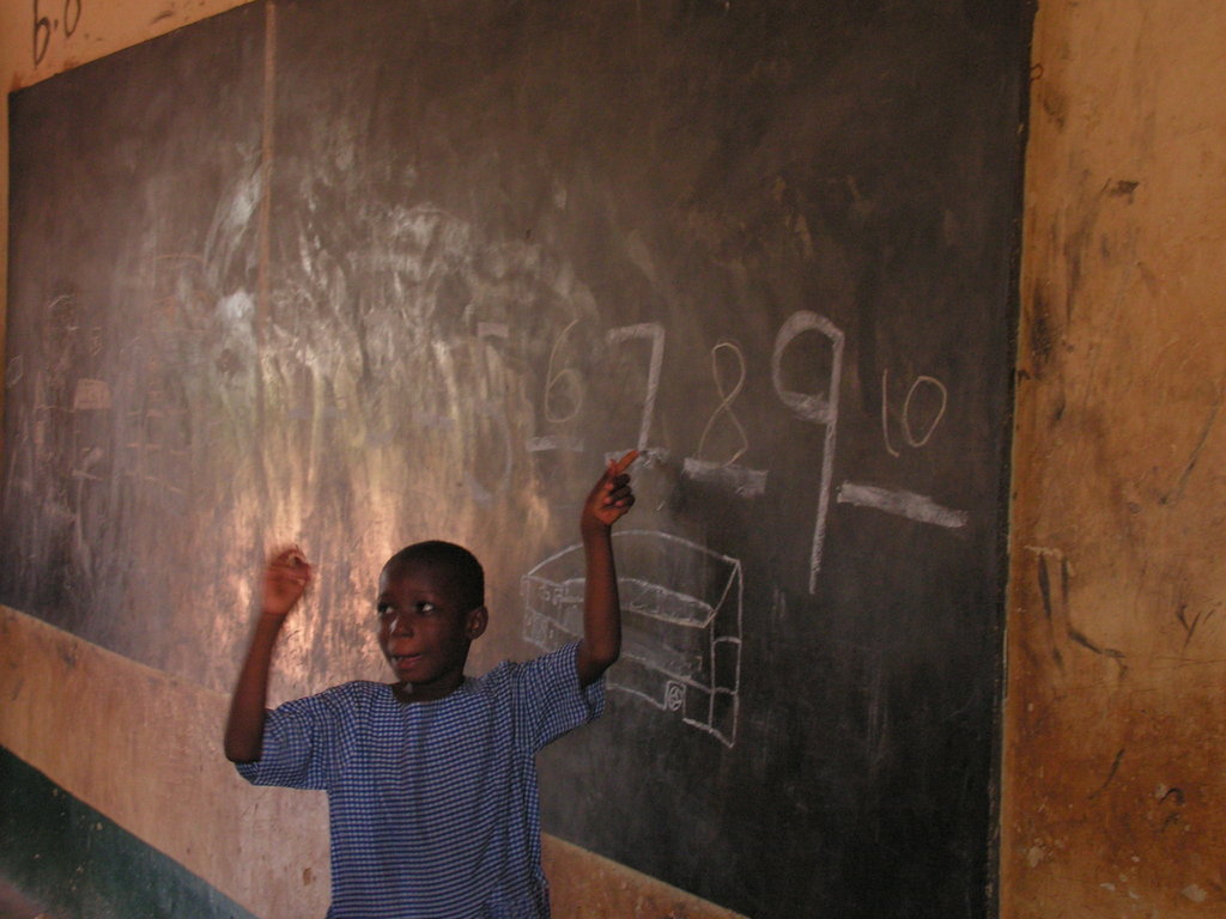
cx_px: 613
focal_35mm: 55
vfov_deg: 26.6
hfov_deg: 34.9
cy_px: 460
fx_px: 1948
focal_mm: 9.2
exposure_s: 1/60
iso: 160
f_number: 3.2
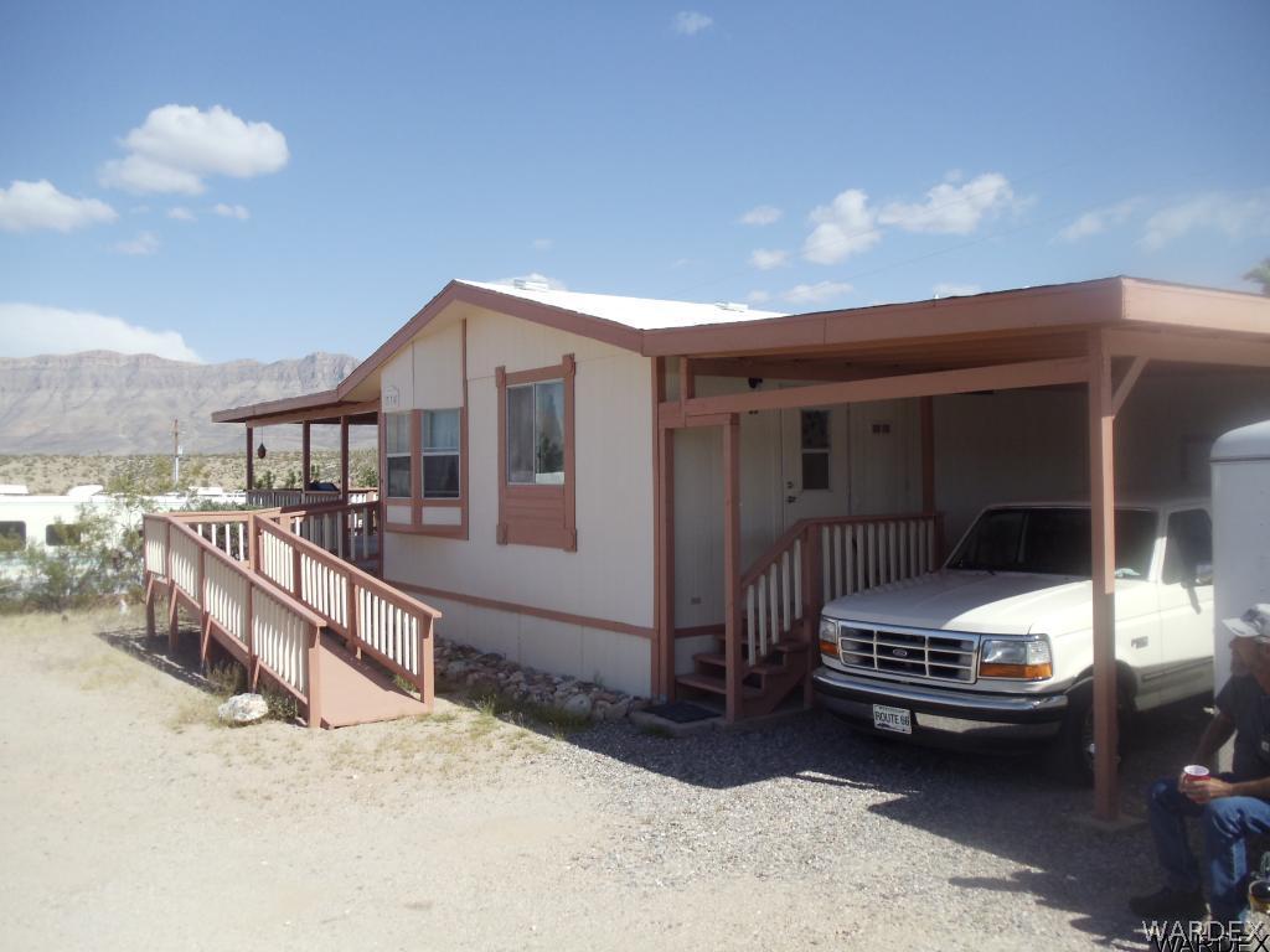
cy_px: 476
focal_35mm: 44
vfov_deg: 32.9
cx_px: 635
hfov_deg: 42.9
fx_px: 1614
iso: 100
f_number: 7.1
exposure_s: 1/320
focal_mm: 6
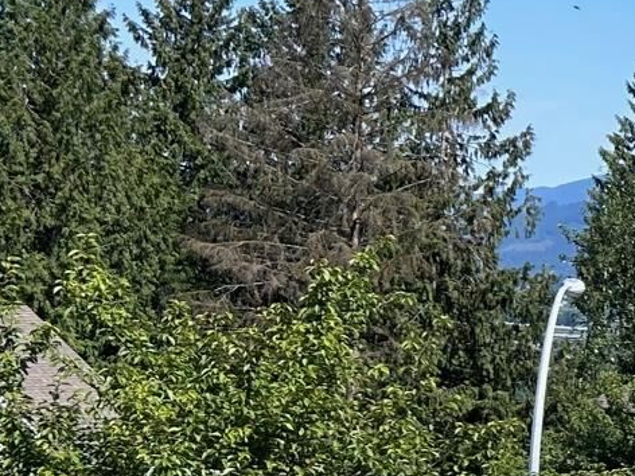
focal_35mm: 111
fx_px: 2036
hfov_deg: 15.2
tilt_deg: -2.3
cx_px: 1160
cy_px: 415
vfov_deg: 13.2
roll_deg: -4.6
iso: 50
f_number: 1.5
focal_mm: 5.7
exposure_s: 1/3571
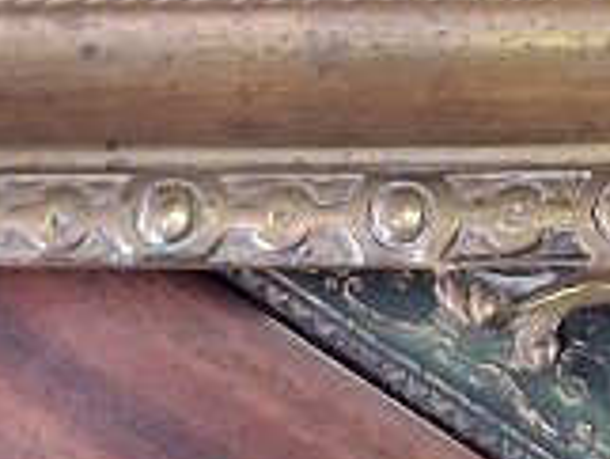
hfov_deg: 9.4
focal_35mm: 201
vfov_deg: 7.0
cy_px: -569
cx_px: 1106
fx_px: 3545
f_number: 1.8
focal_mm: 4
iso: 640
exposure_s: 1/33
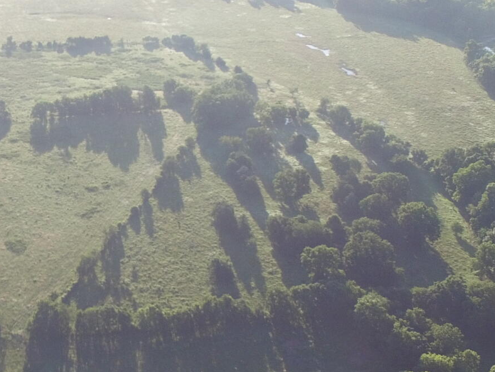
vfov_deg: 21.6
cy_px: 173
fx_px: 973
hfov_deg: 27.5
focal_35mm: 68
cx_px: 49
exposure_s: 1/282
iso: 100
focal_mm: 3.61
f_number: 2.8
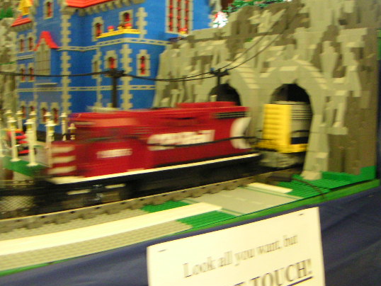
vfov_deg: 32.8
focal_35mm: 44
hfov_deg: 42.9
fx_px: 485
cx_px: 193
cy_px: 118
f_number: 2.8
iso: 400
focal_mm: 4.8
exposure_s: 1/15
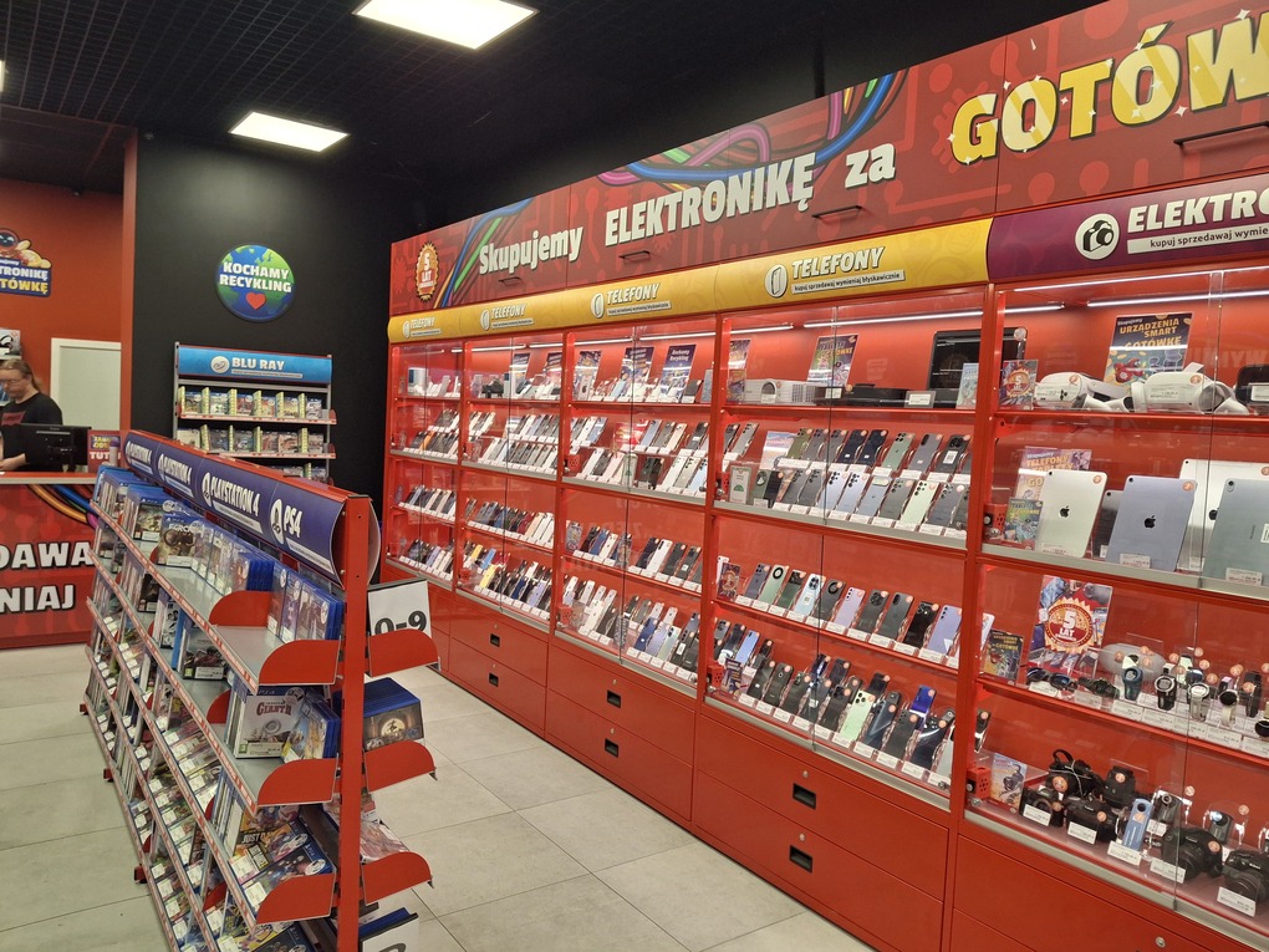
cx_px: 634
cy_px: 476
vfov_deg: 54.9
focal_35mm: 25
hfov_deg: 69.4
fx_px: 916
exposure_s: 1/100
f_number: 1.8
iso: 80
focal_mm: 4.69
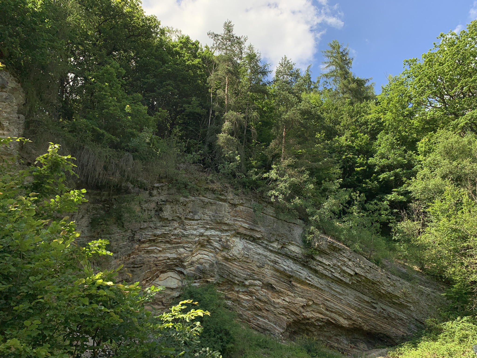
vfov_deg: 53.1
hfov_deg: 67.3
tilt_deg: +25.5
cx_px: 238
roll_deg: +2.2
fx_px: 358
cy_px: 179
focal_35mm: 26
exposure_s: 1/2755
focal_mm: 4.25
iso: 25
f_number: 1.8
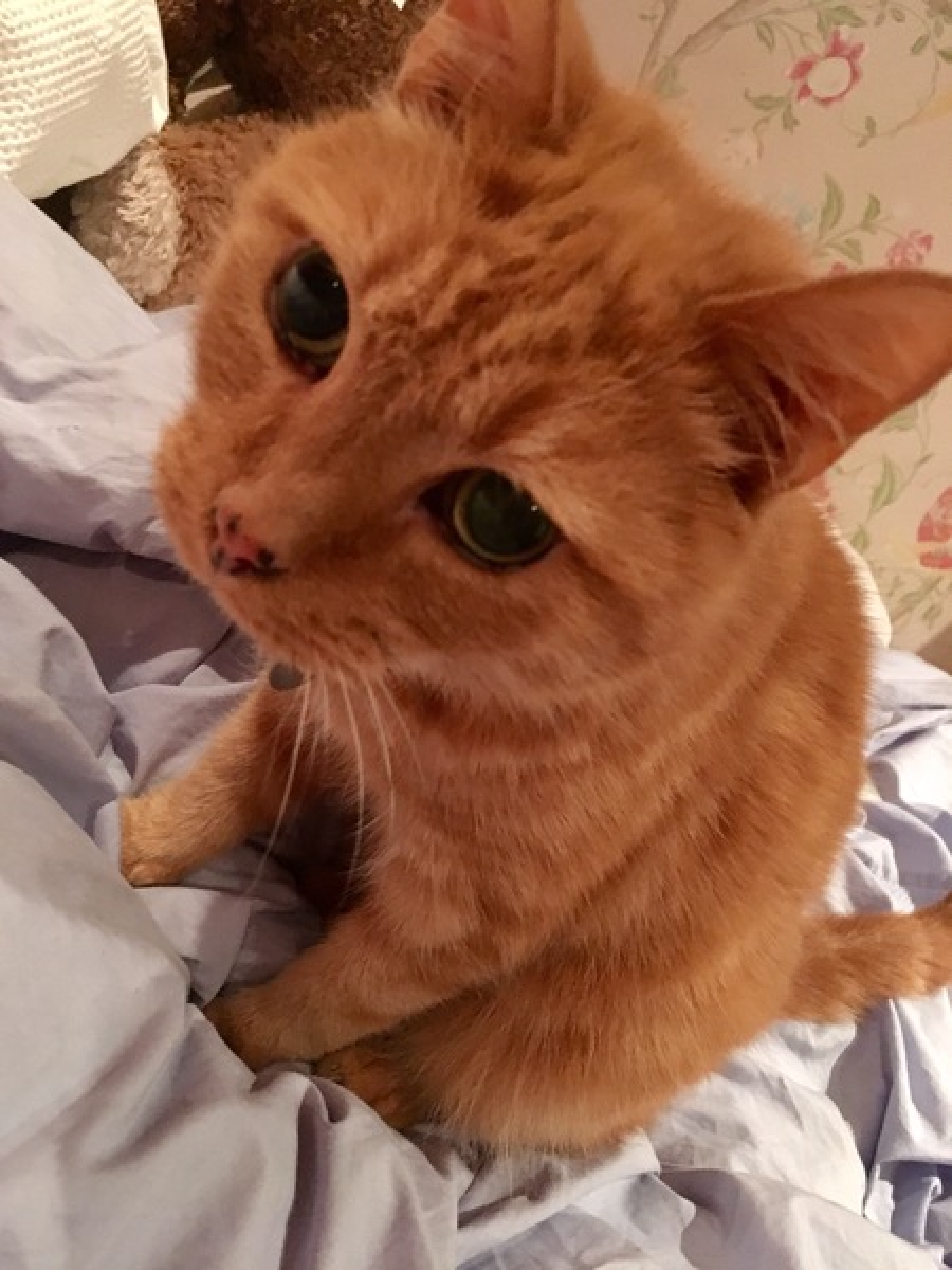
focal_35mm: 29
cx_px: 476
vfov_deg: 61.7
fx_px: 1063
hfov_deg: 48.2
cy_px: 635
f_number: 2.2
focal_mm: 4.15
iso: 640
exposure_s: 1/17
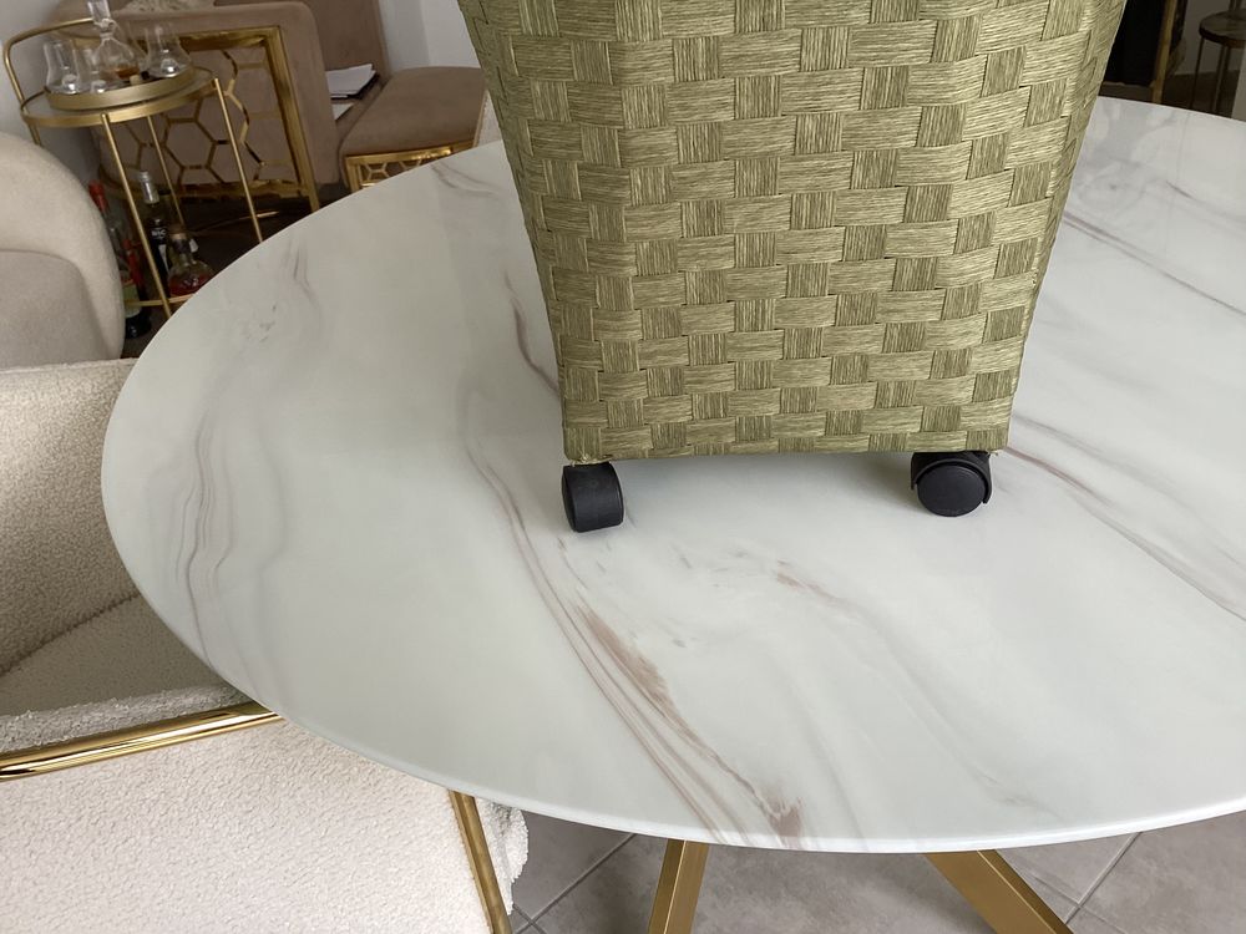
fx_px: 1116
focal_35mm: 31
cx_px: 623
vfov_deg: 45.4
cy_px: 467
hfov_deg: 58.4
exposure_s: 1/60
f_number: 2.4
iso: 64
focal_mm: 3.3
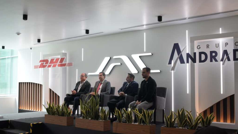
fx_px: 249
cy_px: 76
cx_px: 119
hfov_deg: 51.0
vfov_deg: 30.0
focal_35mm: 40
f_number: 4
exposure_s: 1/125
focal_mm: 25
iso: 1000
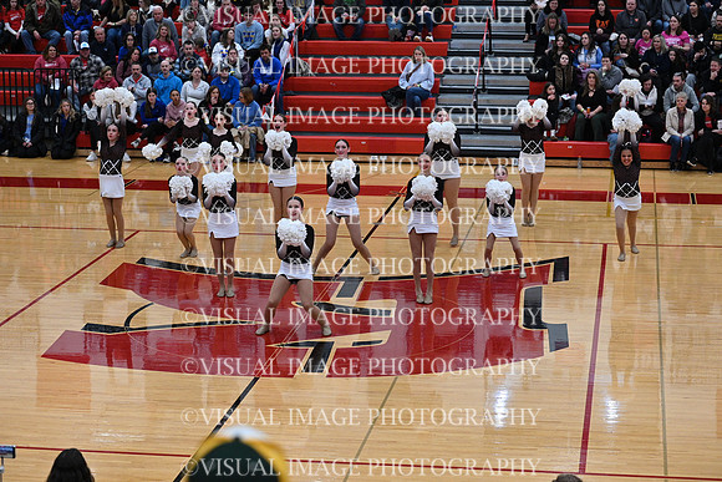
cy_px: 241
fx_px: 1725
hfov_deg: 23.6
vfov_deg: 15.9
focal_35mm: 86
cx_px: 361
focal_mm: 86
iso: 4000
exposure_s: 1/400
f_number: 4
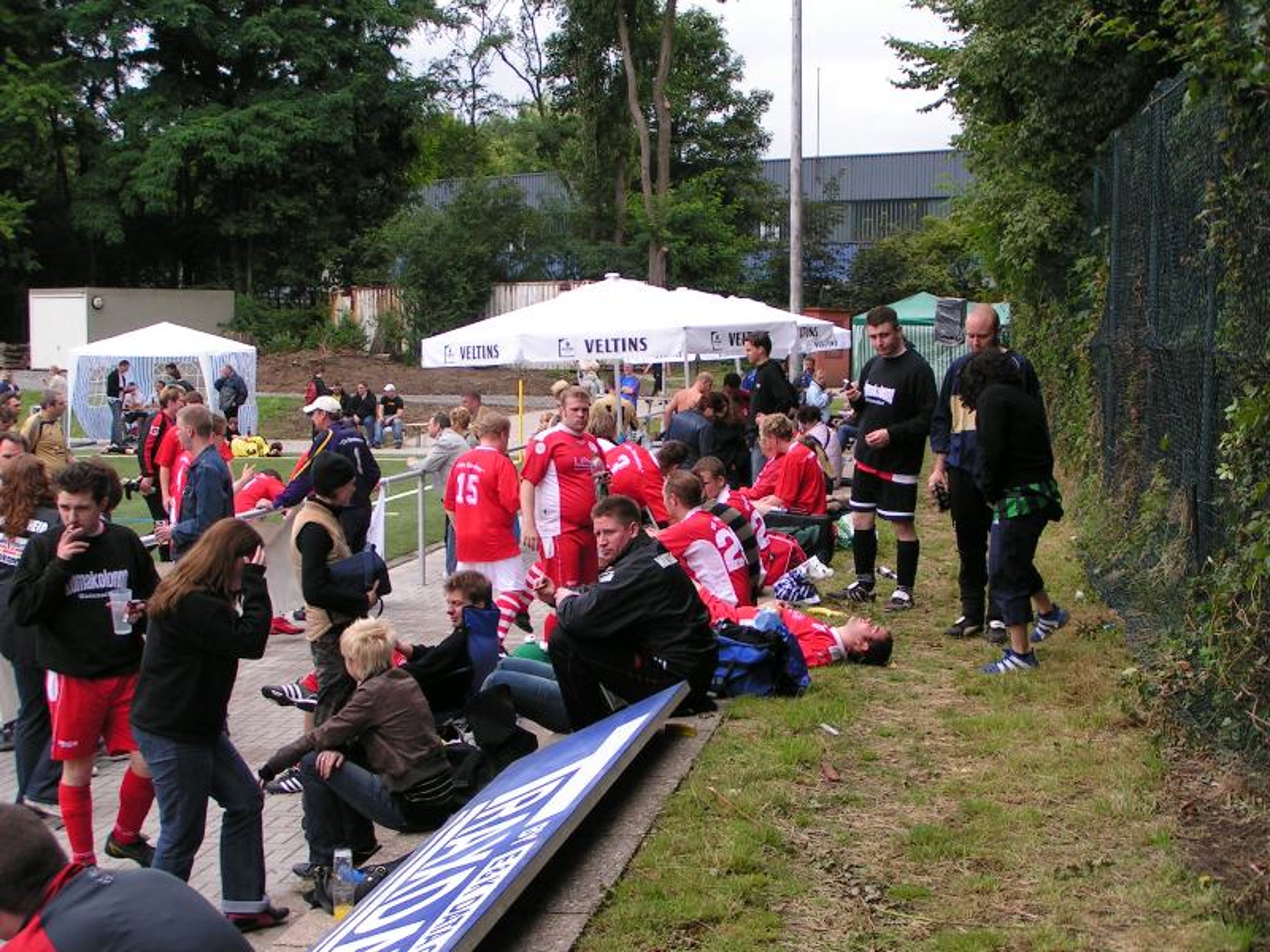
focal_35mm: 49
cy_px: 476
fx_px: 1798
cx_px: 635
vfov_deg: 29.7
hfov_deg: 38.9
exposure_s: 1/200
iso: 50
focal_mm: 7.6
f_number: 4.5
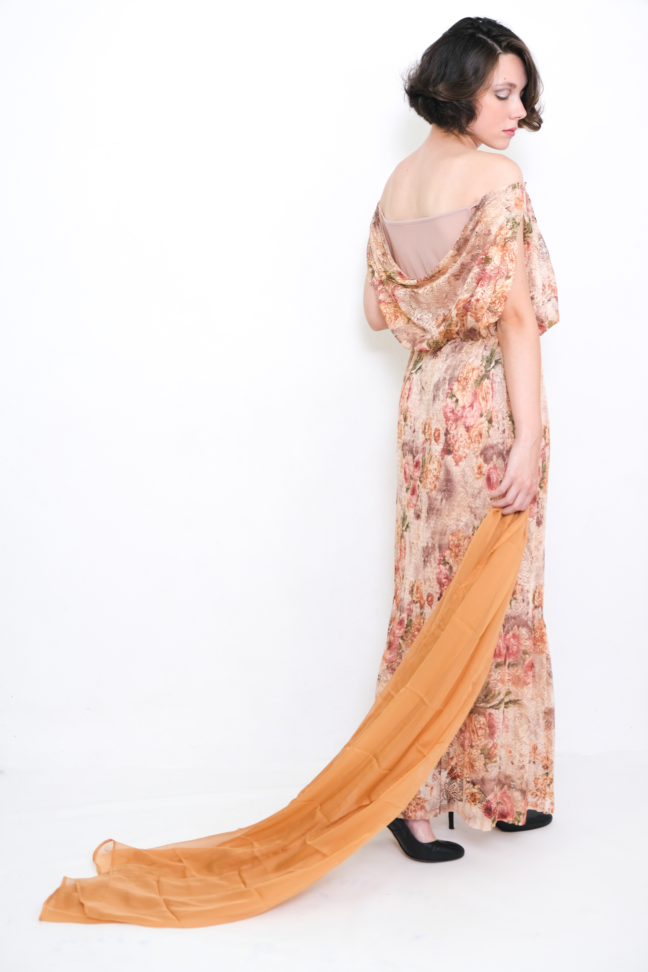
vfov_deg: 46.4
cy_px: 486
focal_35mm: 42
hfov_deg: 31.9
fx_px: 1134
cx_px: 324
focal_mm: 27.7
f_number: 4
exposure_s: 1/125
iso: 200
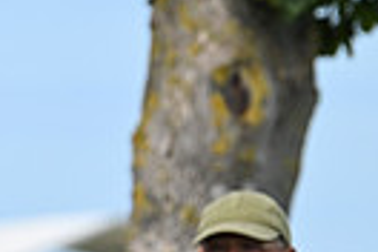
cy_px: 382
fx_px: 8756
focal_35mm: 834
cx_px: -415
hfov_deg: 2.5
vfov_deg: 1.6
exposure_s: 1/3200
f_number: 5
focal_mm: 190
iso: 500
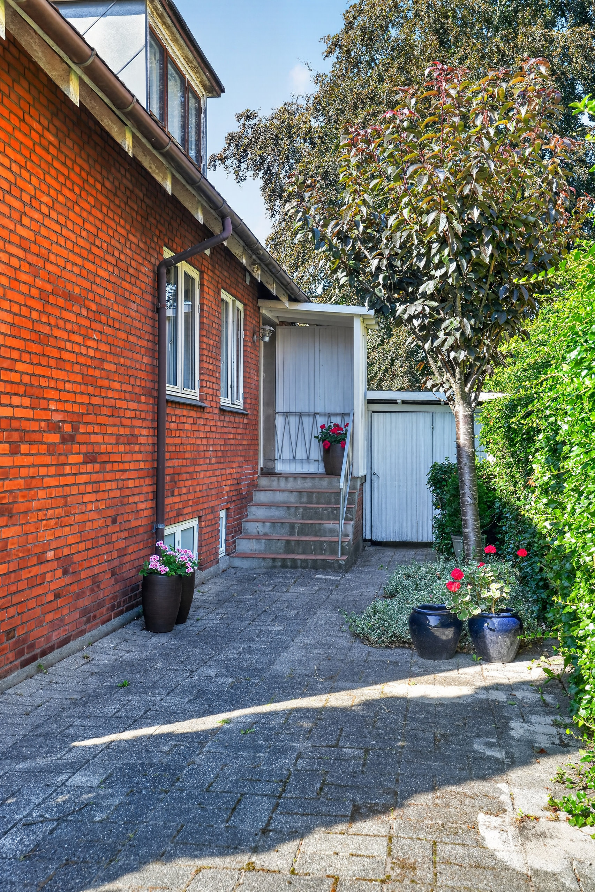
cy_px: 446
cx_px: 298
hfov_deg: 37.8
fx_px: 868
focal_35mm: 35
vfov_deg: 54.4
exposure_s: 1/80
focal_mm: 35
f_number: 8
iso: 400
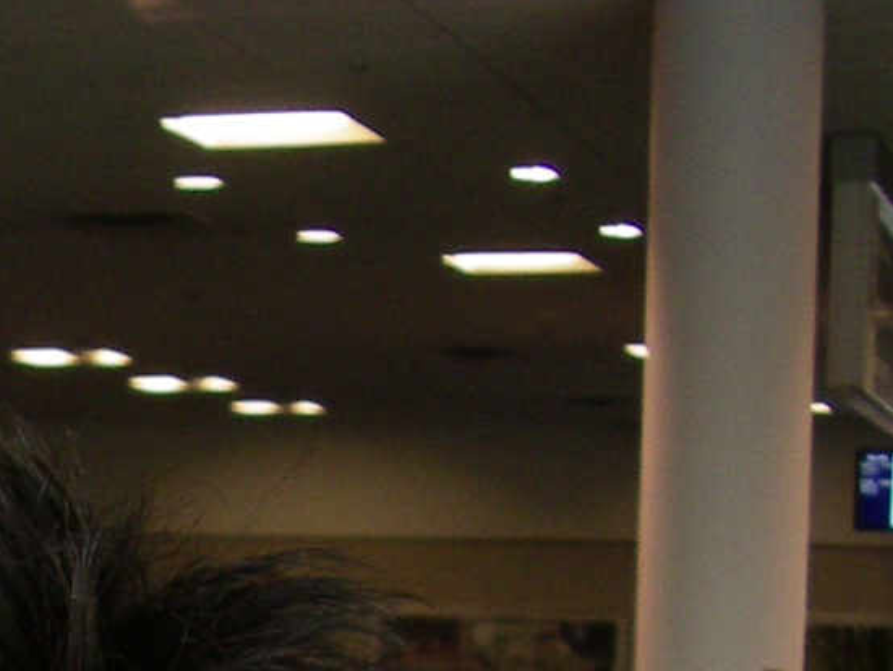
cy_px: 1242
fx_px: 3356
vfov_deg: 10.7
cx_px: -365
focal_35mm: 130
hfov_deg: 14.3
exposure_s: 1/30
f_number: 2.6
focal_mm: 5.8
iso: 160
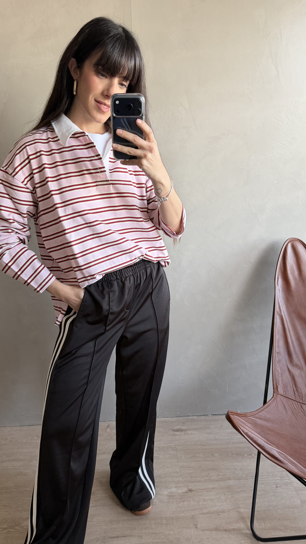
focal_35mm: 28
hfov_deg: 41.5
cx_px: 148
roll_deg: +1.9
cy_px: 279
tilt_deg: -25.6
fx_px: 404
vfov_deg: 67.9
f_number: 1.78
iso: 320
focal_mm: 6.76
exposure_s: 1/60
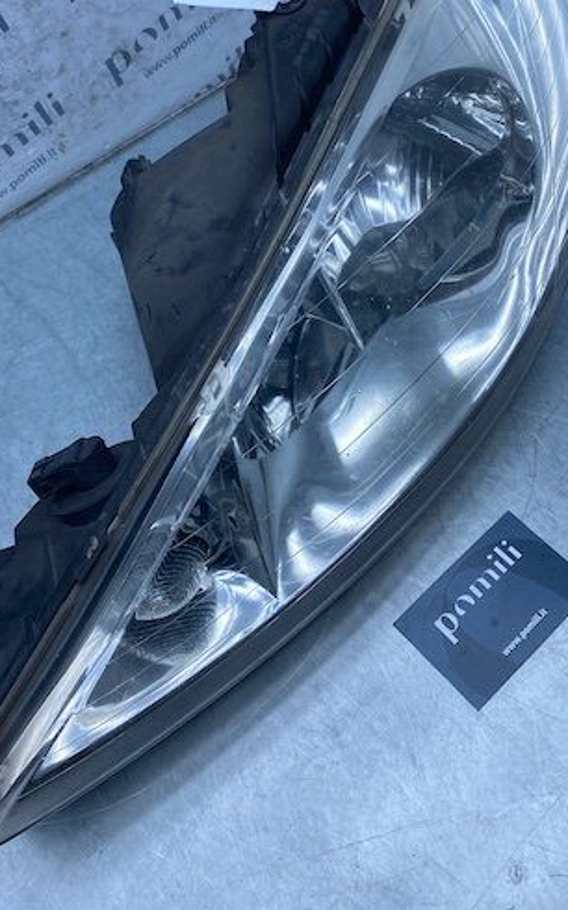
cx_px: 258
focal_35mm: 36
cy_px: 325
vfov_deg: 53.2
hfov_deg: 35.3
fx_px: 892
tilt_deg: -54.1
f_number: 1.8
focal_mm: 4.25
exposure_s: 1/1114
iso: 32
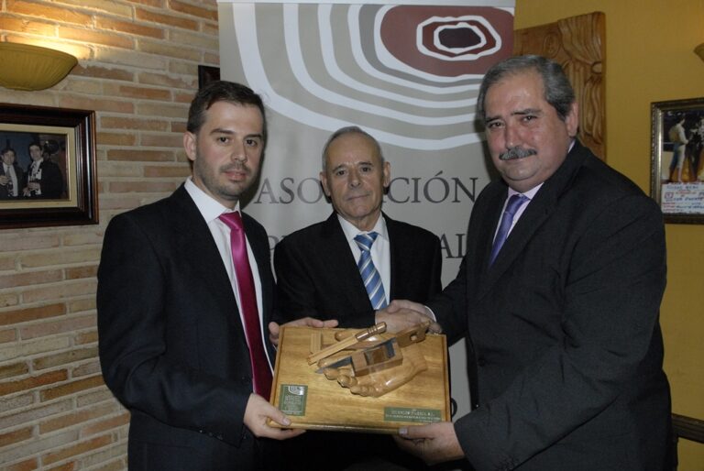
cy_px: 236
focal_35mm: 28
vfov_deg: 45.8
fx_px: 558
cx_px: 352
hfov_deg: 64.5
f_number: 5.6
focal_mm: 19
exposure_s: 1/60
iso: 1250
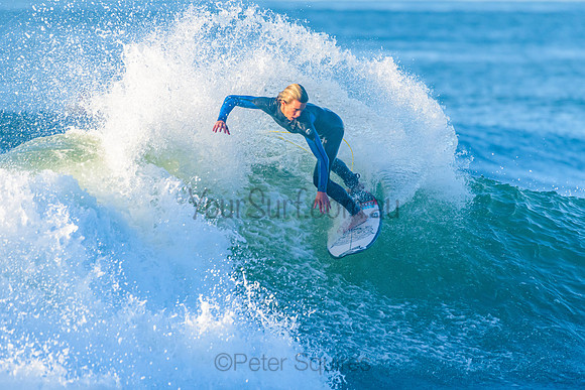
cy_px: 215
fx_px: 9882
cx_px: 344
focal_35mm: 608
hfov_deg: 3.4
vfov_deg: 2.3
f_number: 5.6
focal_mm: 500
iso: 640
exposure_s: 1/2000
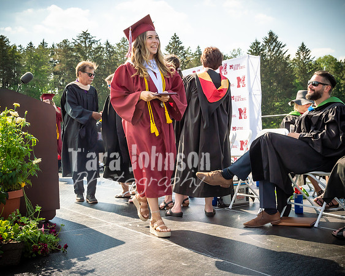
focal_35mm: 46
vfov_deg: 32.9
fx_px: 466
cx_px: 172
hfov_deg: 40.6
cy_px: 138
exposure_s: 1/800
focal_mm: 27
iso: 200
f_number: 7.1
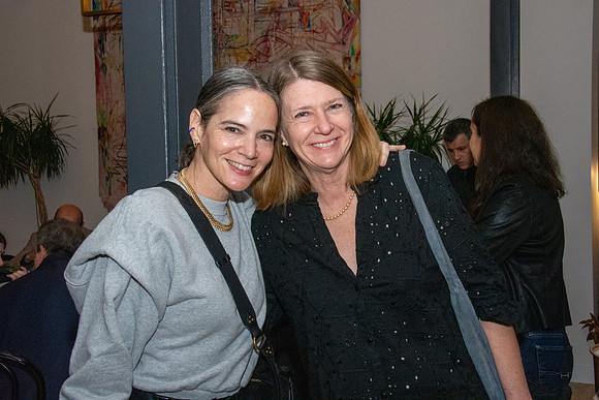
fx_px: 949
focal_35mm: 57
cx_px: 300
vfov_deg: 23.8
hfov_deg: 35.0
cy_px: 200
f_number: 14
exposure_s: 1/160
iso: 5000
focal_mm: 38
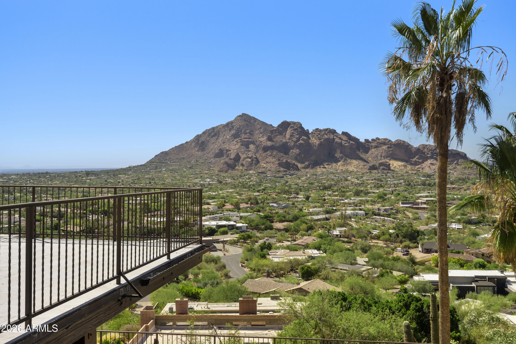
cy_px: 172
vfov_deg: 37.9
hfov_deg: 54.4
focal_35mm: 35
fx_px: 502
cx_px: 258
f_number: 8
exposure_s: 1/640
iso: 500
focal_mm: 35
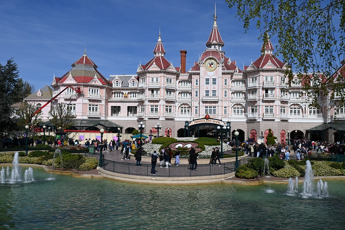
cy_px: 115
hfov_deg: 56.2
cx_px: 172
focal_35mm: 34
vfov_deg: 39.1
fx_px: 323
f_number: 10
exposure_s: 1/400
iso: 100
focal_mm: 22.5
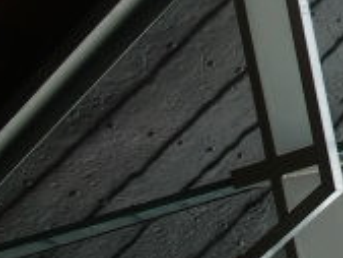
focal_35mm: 136
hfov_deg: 13.6
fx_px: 1349
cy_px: -102
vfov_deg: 10.6
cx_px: 524
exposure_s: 1/125
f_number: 2.8
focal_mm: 6.3
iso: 64
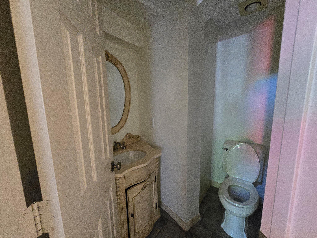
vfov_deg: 89.9
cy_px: 119
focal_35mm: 13
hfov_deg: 106.2
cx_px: 158
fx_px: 119
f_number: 2.2
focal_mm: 2.2
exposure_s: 1/60
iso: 1600
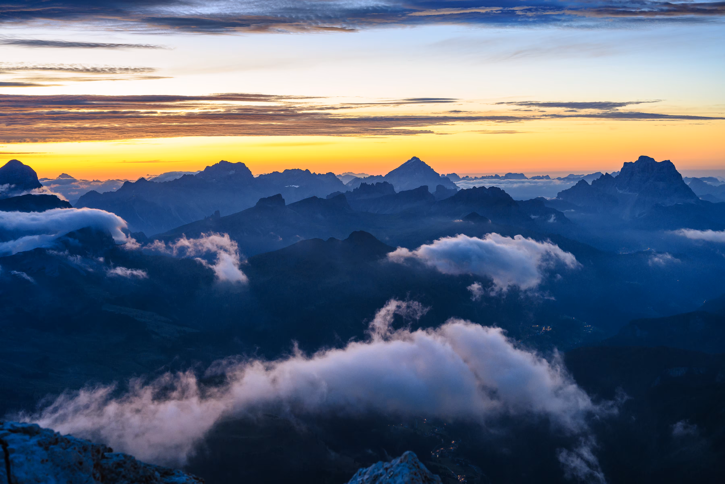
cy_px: 242
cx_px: 362
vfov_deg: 27.0
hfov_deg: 39.6
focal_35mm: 50
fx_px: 1007
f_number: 4
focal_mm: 50
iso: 400
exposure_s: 1/15
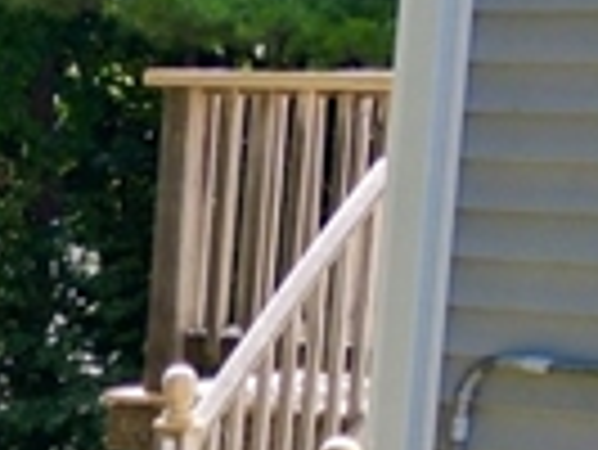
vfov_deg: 7.9
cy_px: 630
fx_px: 3199
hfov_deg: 9.2
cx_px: -994
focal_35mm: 185
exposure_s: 1/1250
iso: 110
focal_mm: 6.72
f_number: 1.7
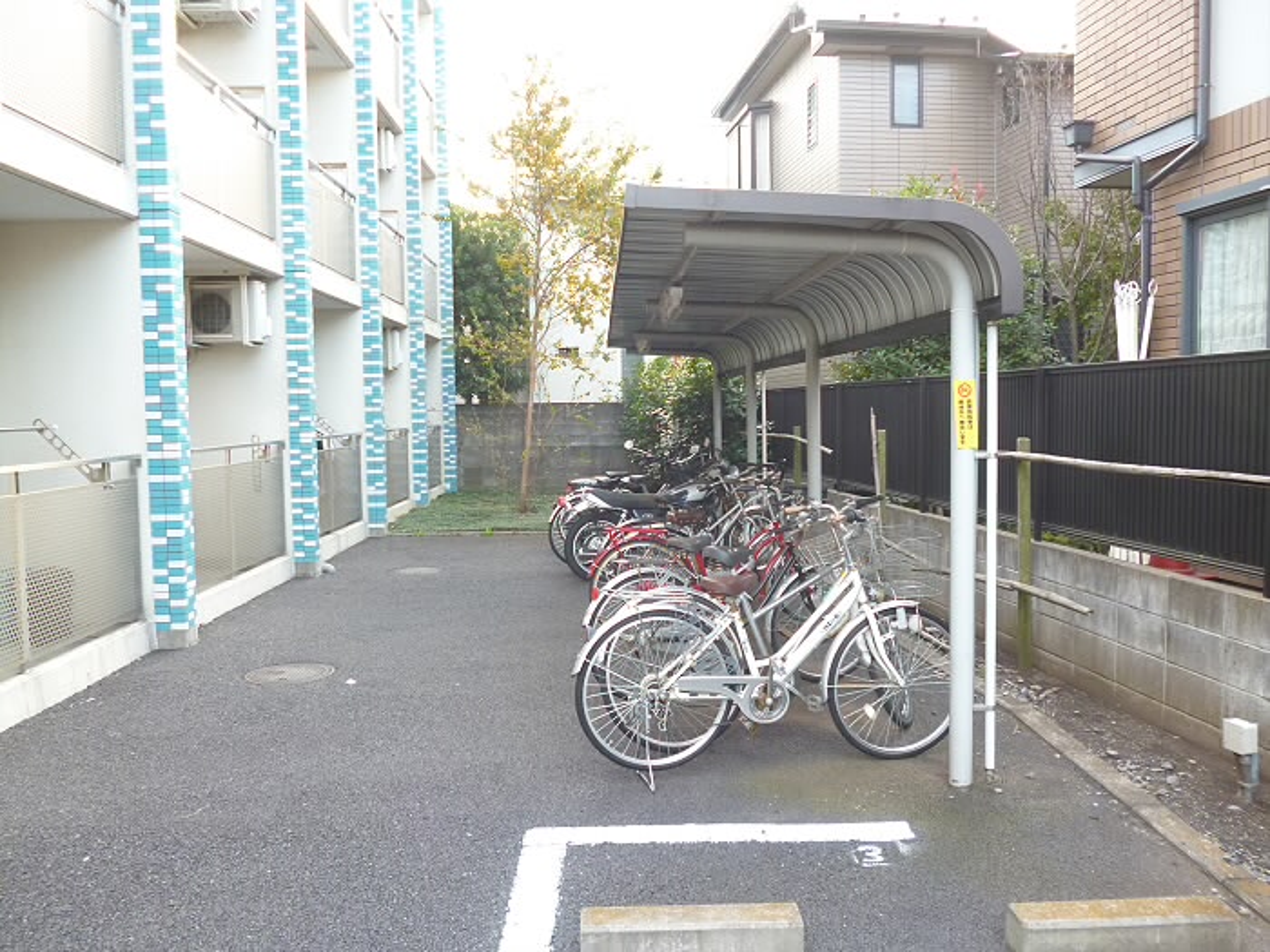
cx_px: 635
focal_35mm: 28
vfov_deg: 49.7
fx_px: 1027
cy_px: 476
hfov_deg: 63.4
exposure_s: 1/60
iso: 200
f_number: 3.1
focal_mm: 5
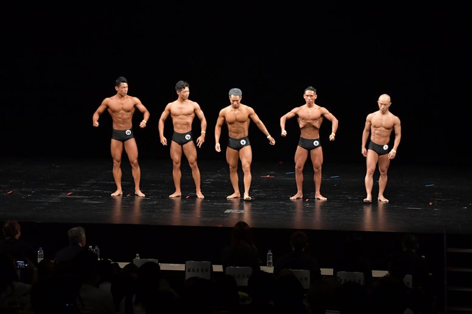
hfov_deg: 17.5
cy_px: 157
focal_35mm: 117
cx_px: 236
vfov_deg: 11.7
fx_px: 1533
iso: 3200
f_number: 5.6
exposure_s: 1/400
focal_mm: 78
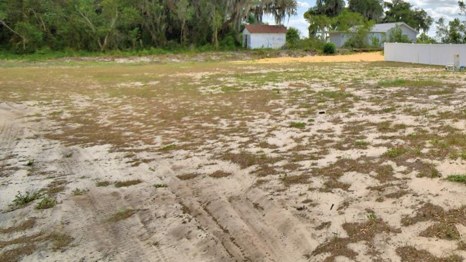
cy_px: 43
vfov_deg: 38.3
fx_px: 358
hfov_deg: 56.2
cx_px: 427
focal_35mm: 29
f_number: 4.5
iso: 100
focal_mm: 10
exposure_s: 1/2000
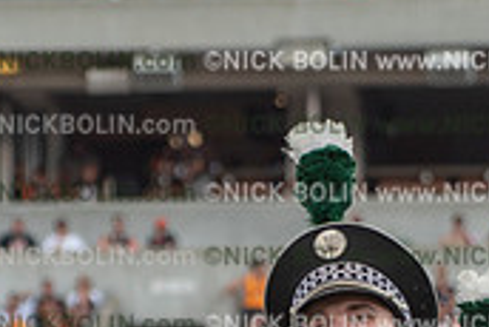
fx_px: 6430
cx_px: 421
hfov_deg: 4.4
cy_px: 522
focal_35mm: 473
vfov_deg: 2.9
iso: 400
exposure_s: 1/1250
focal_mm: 140
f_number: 5.6
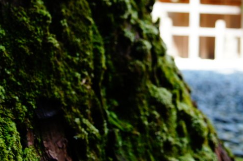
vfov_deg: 16.1
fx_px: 566
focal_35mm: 84
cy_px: 32
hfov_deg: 24.0
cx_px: 172
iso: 200
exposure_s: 1/80
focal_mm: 30
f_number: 5
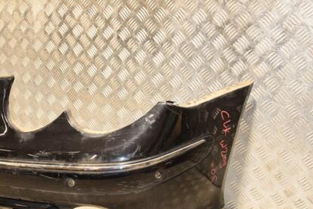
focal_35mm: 48
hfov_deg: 40.8
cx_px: 117
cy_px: 134
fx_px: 417
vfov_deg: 27.9
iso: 800
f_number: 5
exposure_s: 1/100
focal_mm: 22
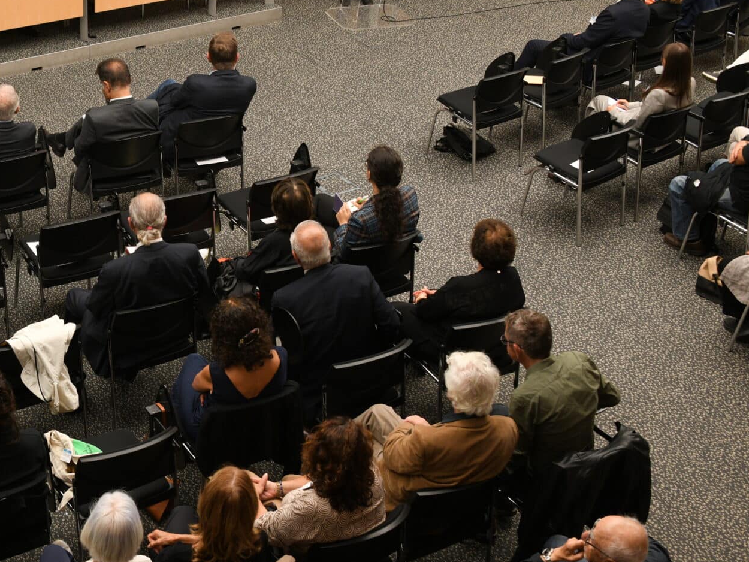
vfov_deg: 23.2
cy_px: 196
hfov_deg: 30.1
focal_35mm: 63
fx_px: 1363
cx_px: 159
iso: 800
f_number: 5
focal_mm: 32
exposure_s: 1/100
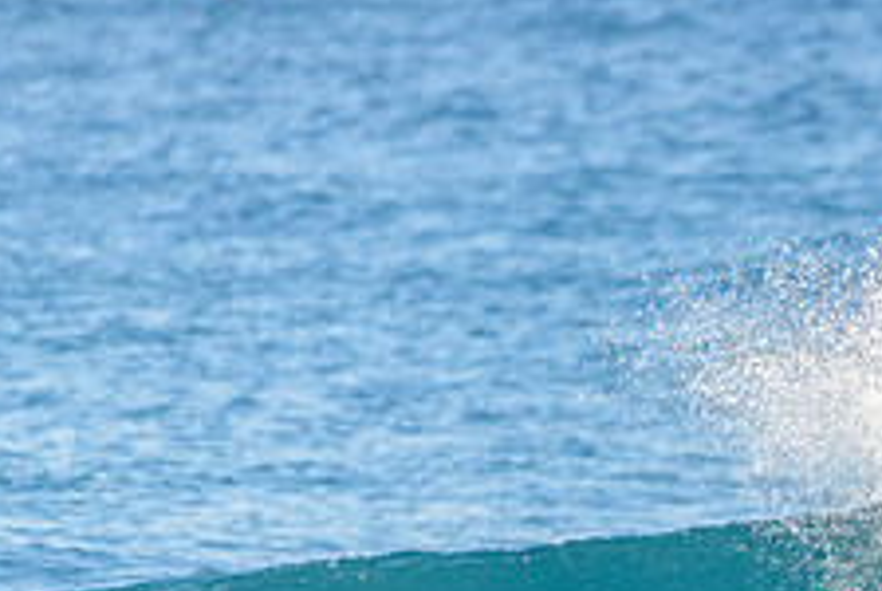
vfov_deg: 1.1
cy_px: 715
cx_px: 996
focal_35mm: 1294
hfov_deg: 1.6
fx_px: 31744
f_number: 5.6
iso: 450
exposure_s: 1/2000
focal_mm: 500
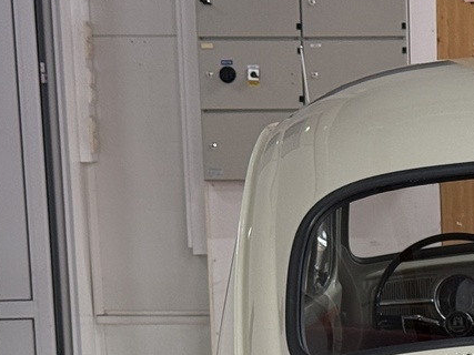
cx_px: 579
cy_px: 538
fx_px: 2218
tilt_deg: -10.9
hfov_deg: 11.9
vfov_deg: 8.9
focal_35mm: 162
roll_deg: +0.4
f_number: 1.78
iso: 100
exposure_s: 1/95
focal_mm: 6.76
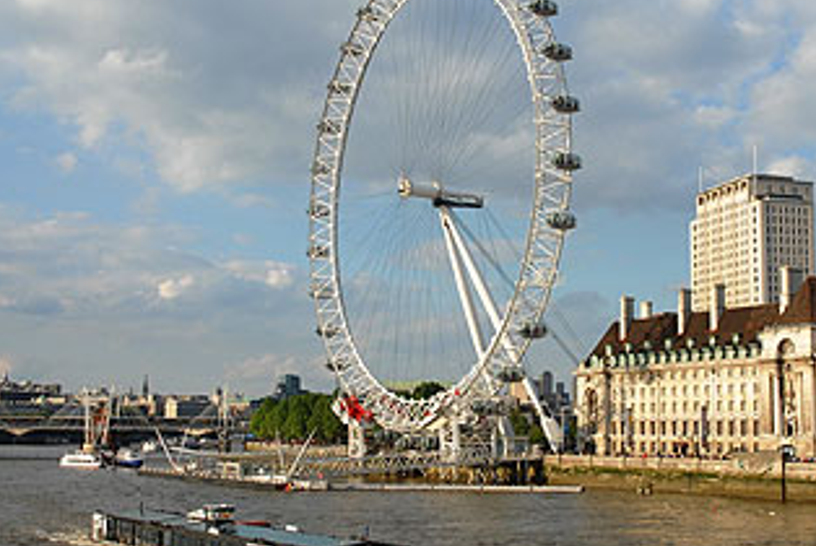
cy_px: 266
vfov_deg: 25.2
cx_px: 496
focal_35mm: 54
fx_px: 1219
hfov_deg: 36.9
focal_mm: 25
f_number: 7.1
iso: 100
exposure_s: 1/200
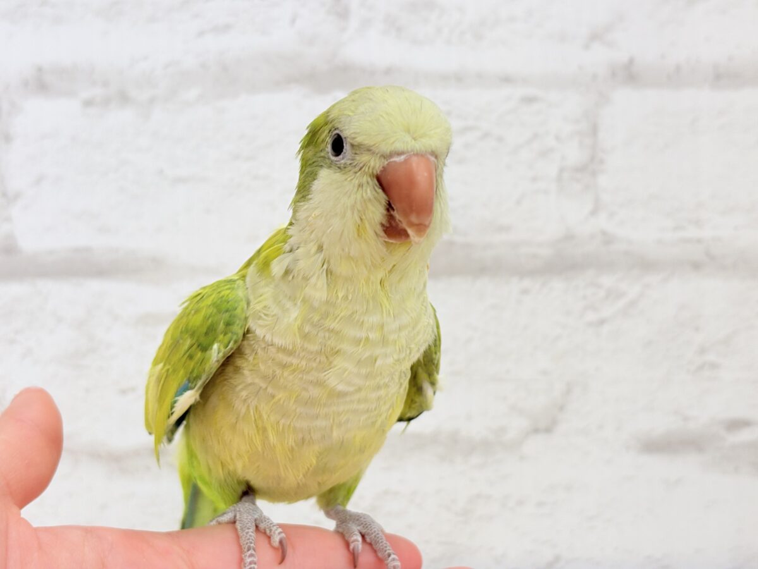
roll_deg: +2.0
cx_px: 379
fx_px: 1139
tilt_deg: +2.0
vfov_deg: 28.0
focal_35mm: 52
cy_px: 284
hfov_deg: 36.8
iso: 50
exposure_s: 1/50
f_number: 1.6
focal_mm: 5.96
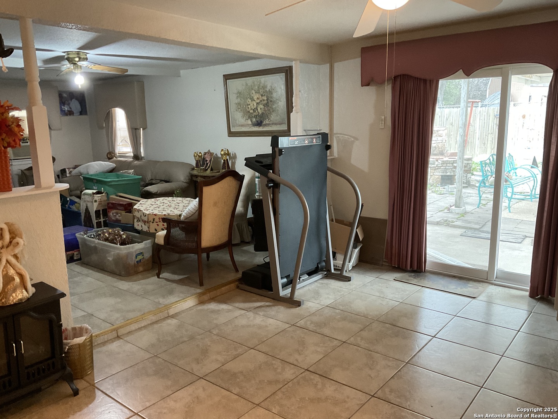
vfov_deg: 48.2
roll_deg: +0.8
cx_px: 279
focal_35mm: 29
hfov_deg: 61.7
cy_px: 210
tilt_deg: -11.1
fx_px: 467
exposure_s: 1/60
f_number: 1.8
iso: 200
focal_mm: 3
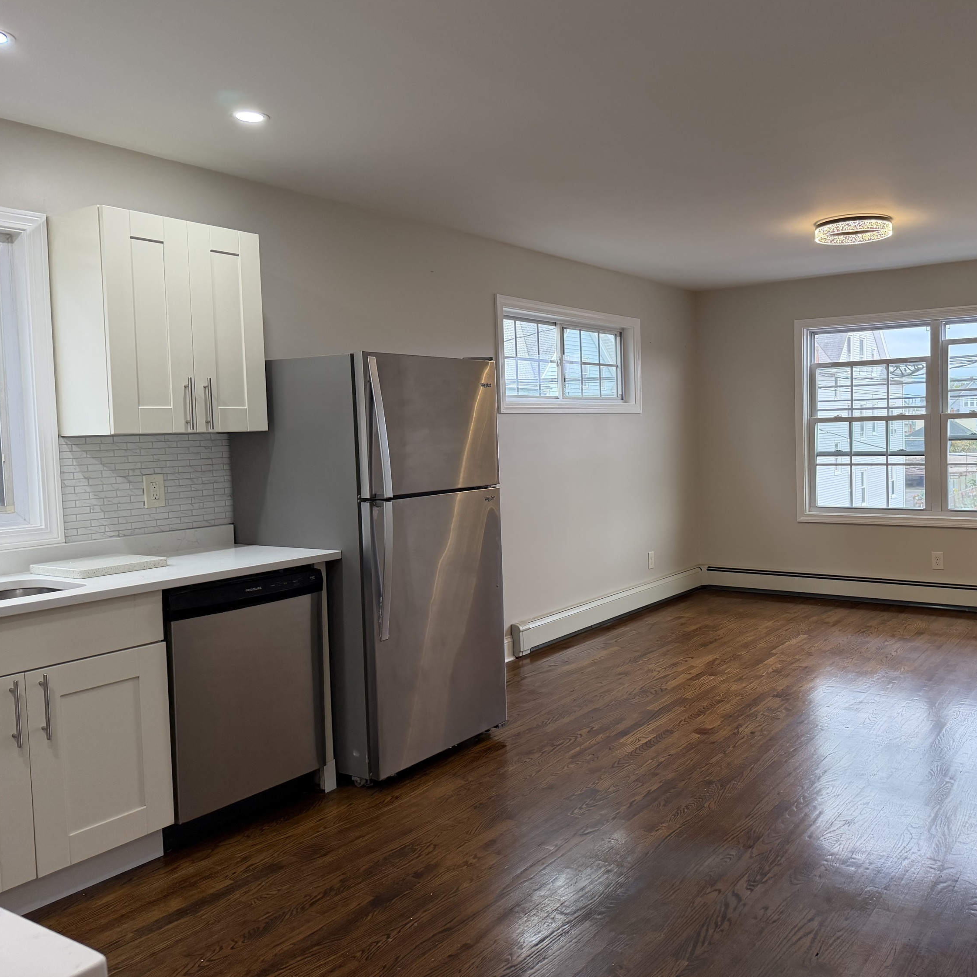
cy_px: 479
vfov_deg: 55.6
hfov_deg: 54.4
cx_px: 656
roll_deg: +1.5
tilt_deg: -2.1
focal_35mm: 29
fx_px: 926
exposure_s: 1/180
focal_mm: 6.76
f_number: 1.78
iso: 200
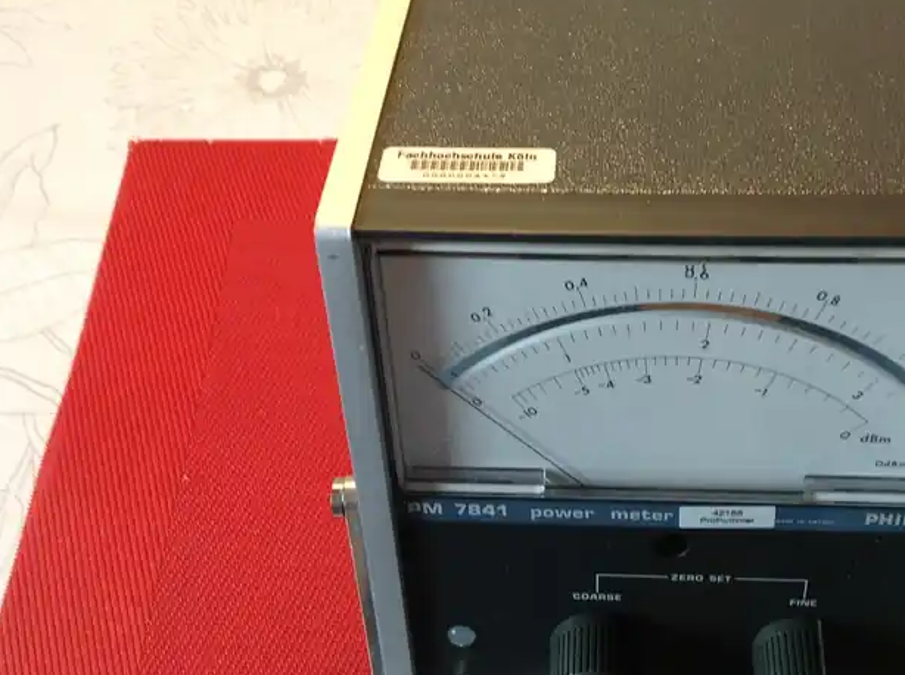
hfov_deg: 33.7
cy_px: 438
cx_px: 563
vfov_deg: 25.5
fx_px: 1487
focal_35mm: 57
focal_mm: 4.28
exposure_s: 1/15
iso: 64
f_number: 2.4
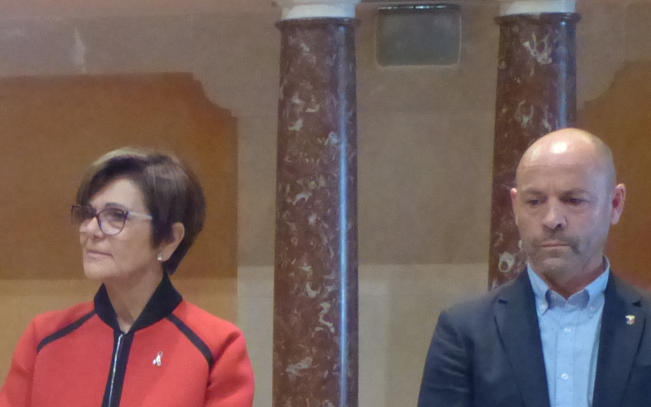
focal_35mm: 122
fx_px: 2165
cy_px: 634
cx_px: 1
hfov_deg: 16.7
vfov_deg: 10.3
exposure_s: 1/30
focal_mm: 7.1
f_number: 2.8
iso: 800
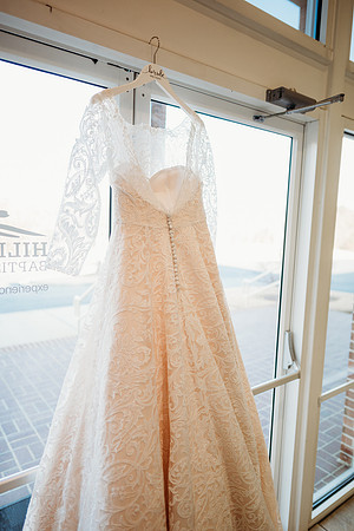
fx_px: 354
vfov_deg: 73.7
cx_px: 177
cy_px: 266
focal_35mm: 24
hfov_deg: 53.1
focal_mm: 24
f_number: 1.8
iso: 250
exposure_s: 1/200
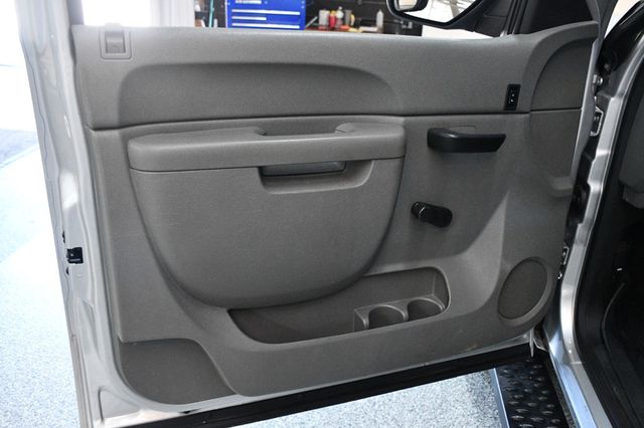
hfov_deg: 57.2
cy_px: 214
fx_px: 590
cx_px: 322
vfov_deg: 39.9
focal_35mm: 33
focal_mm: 22
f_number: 3.5
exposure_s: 1/125
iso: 2800
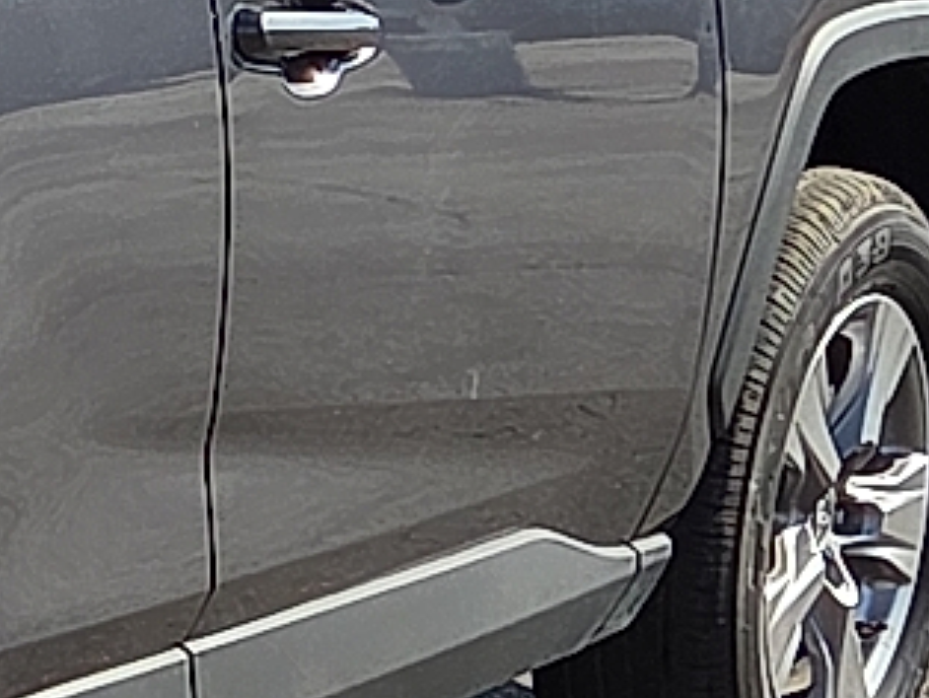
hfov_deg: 8.6
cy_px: 287
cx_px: -1109
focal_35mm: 214
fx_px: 5748
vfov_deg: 7.0
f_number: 1.8
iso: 77
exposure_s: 1/5000
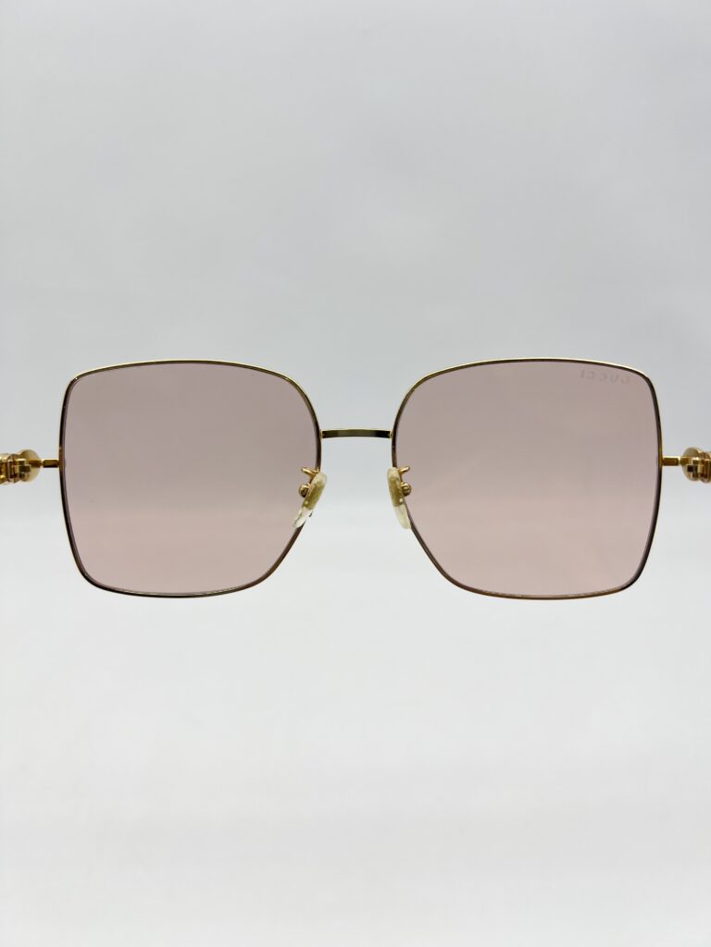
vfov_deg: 67.3
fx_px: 712
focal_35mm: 26
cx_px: 356
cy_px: 474
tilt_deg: -26.7
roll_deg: +0.2
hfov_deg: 53.1
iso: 40
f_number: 1.5
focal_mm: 5.7
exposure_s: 1/220
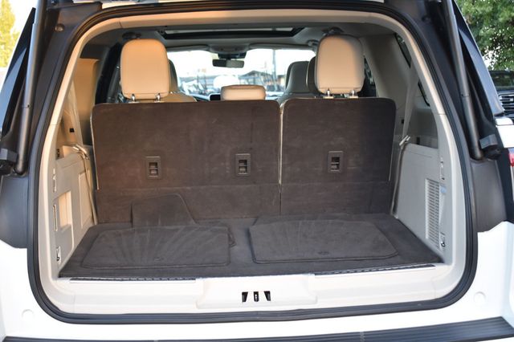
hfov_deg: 37.9
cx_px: 257
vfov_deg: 25.7
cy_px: 171
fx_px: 749
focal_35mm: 52
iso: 800
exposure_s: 1/60
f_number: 4.5
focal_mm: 35
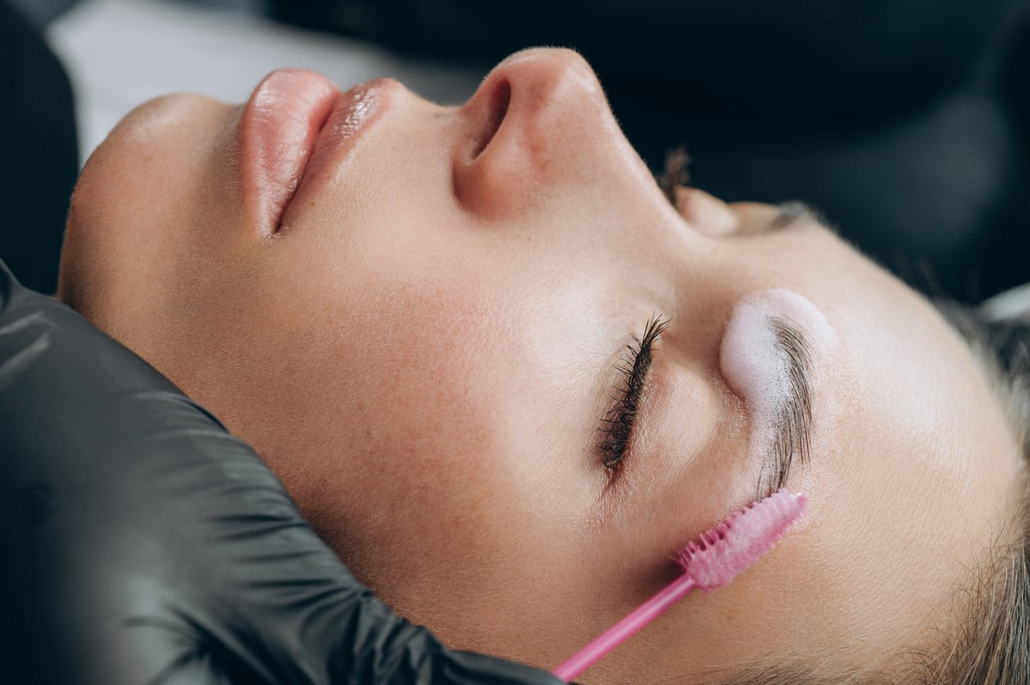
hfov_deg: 33.4
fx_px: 1715
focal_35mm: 60
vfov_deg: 22.6
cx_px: 515
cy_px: 342
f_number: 6.3
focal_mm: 60
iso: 1000
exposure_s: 1/200
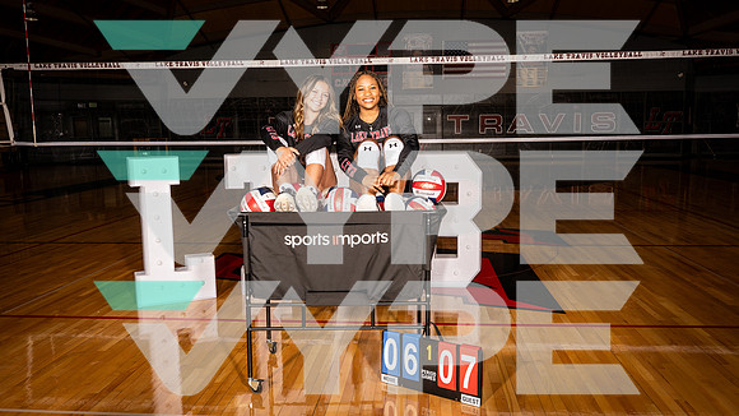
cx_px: 370
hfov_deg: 61.3
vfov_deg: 36.8
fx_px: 624
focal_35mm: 32
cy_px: 208
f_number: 11
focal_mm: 30.4
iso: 200
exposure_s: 1/250
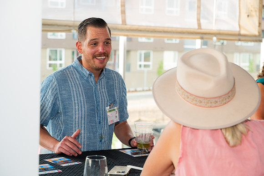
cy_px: 88
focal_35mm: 64
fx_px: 469
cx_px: 132
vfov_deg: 21.2
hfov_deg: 31.4
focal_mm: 64
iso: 1250
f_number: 4.5
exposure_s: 1/500
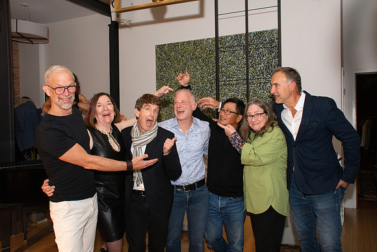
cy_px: 126
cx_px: 188
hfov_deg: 57.2
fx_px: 346
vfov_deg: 40.0
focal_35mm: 33
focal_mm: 22
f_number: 11
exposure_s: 1/160
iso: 5000
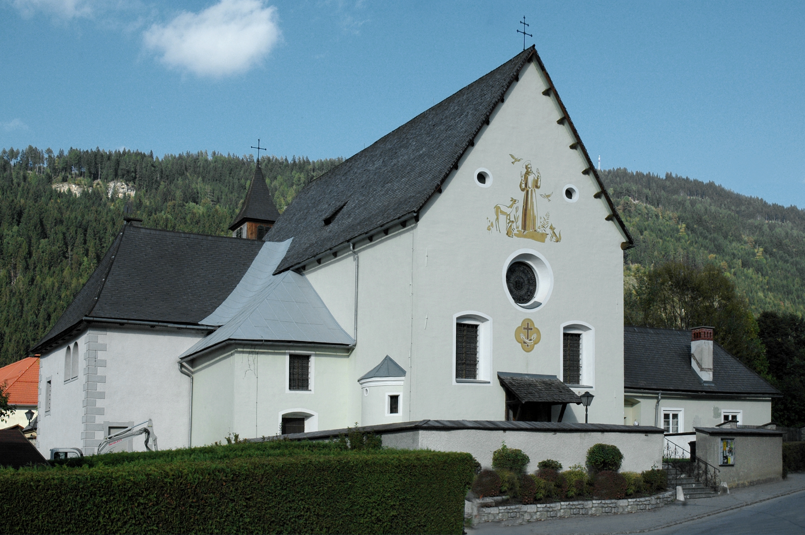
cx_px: 402
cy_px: 268
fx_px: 905
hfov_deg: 48.0
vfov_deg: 33.0
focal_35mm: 40
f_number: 11
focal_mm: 27
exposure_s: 1/320
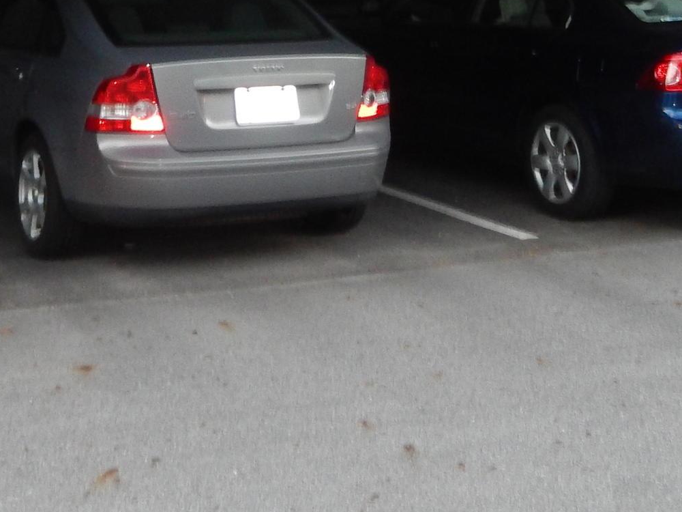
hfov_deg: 25.8
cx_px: 211
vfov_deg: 18.9
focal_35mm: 75
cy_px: -48
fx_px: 1478
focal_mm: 4.5
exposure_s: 1/30
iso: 280
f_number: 3.4
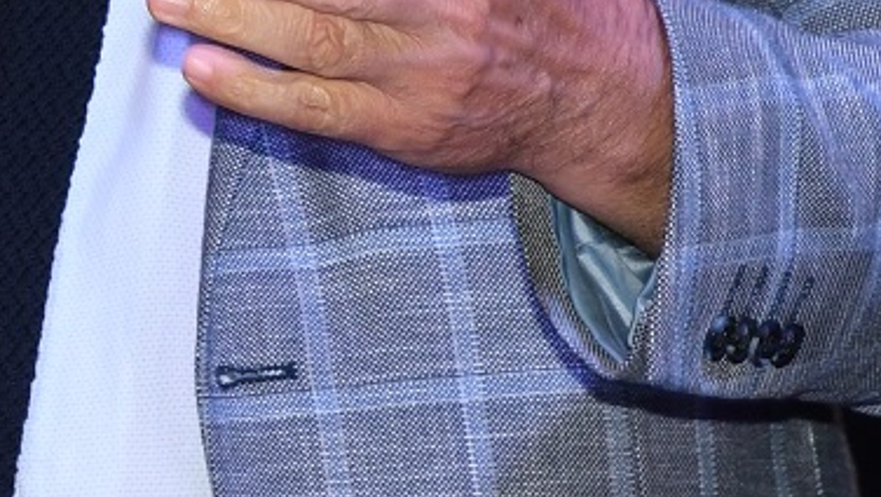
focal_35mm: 558
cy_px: -359
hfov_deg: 3.8
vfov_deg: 2.2
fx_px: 13043
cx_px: -692
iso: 640
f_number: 6.3
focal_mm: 80
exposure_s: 1/60
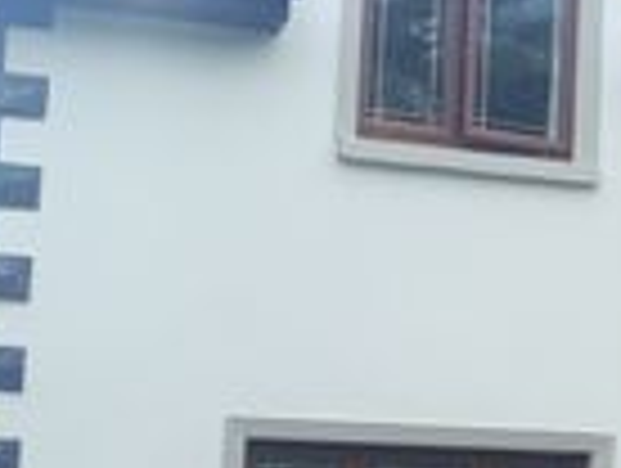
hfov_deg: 15.1
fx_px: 2103
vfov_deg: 12.7
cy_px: 315
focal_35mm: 117
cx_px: 1030
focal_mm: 3.6
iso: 40
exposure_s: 1/495
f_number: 1.9
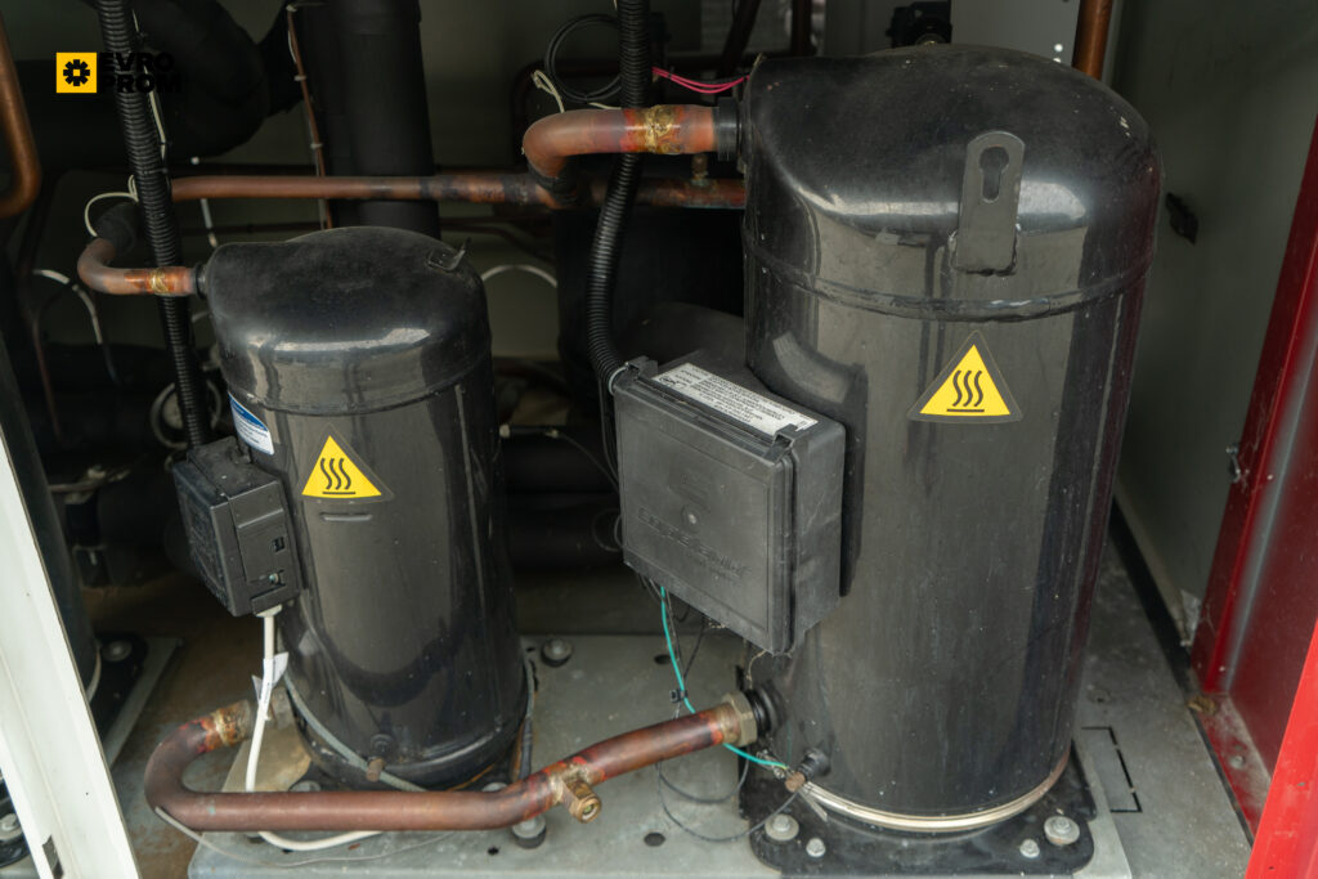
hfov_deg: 54.4
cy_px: 440
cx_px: 659
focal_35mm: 35
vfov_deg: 37.9
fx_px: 1281
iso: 200
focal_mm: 35
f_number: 4
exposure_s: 1/100
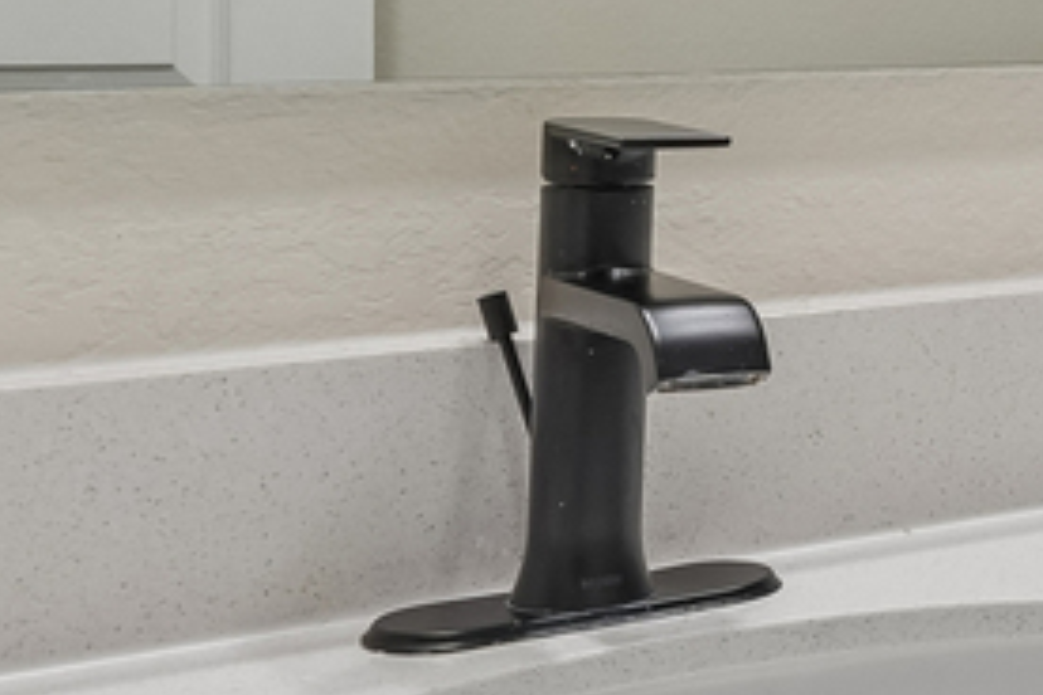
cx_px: 1829
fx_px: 2549
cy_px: -94
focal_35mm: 88
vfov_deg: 15.1
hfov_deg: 18.5
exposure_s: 1/25
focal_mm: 15
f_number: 8
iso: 800
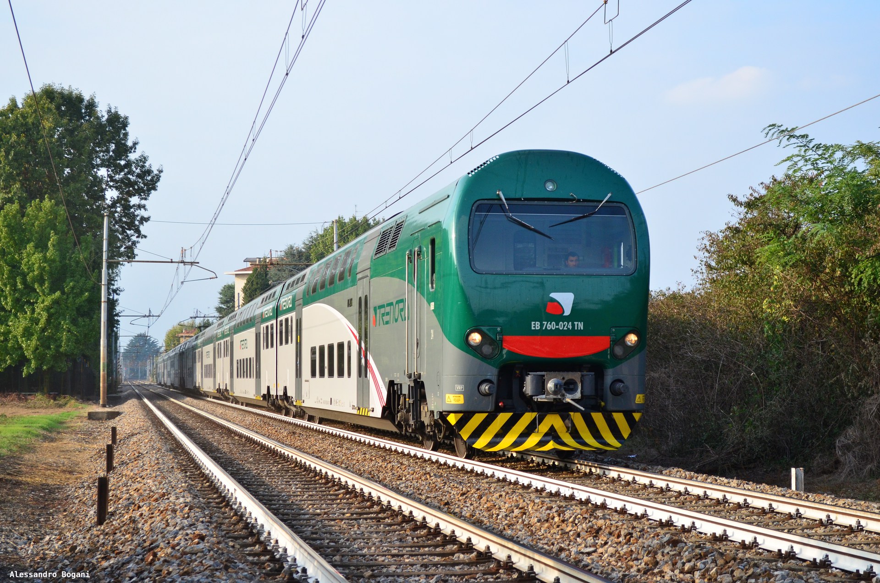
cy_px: 292
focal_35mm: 68
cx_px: 440
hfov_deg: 29.9
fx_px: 1647
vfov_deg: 20.1
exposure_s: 1/800
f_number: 6.3
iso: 500
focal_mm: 45
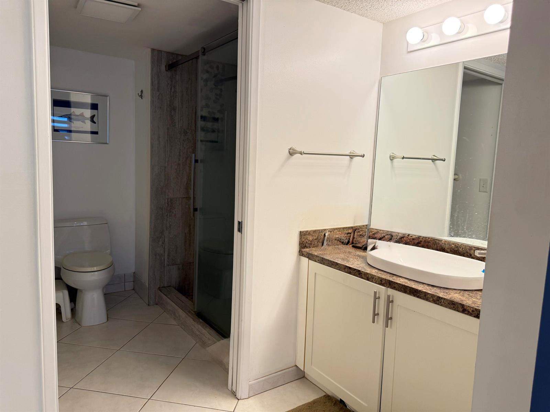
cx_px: 275
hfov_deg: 71.6
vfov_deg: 56.8
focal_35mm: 24
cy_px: 206
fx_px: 381
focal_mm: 6.76
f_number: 1.78
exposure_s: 1/60
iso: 100
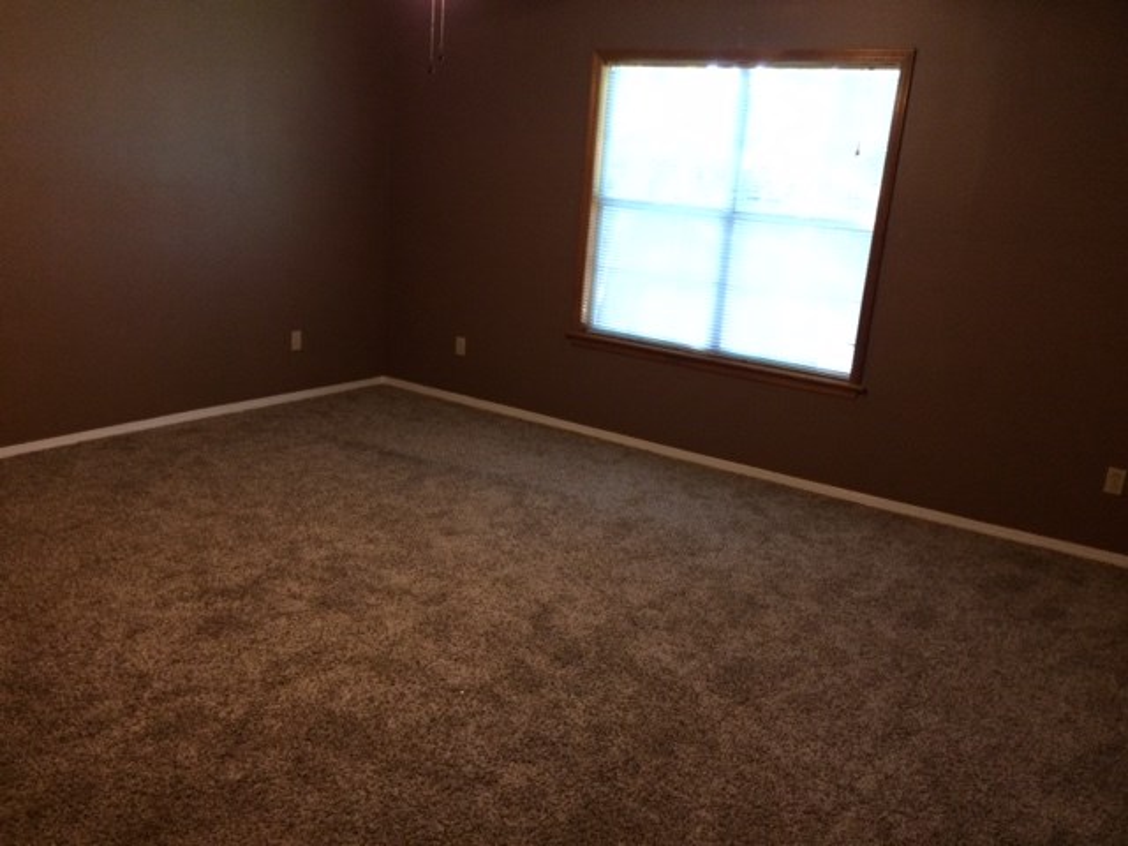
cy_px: 423
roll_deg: -4.8
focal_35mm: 29
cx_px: 564
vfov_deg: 48.2
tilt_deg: -14.9
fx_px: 945
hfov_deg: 61.7
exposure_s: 1/24
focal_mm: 4.15
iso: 250
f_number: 2.2
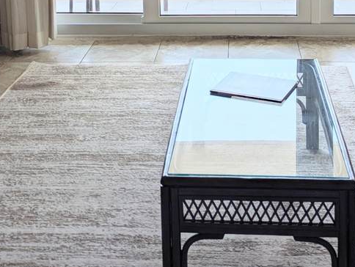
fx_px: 678
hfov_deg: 29.3
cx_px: 211
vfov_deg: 20.5
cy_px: -74
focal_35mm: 66
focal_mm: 5.43
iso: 47
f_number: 1.89
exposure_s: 1/899
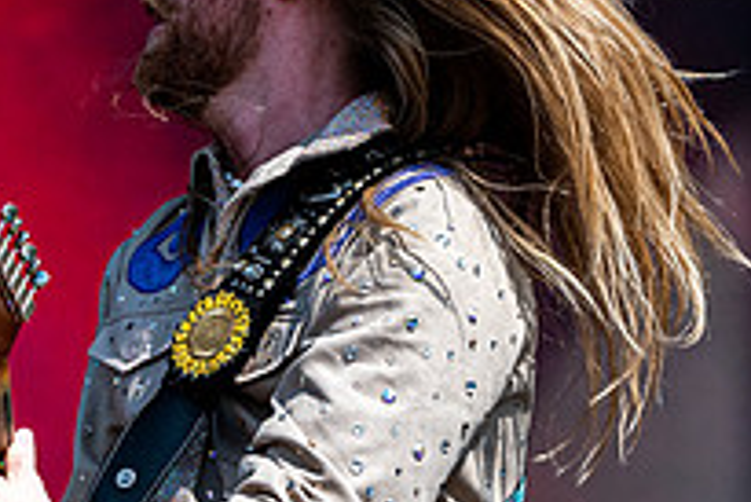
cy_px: 8
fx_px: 7223
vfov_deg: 4.0
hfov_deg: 6.0
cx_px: 460
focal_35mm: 346
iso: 200
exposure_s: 1/2500
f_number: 5
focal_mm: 86
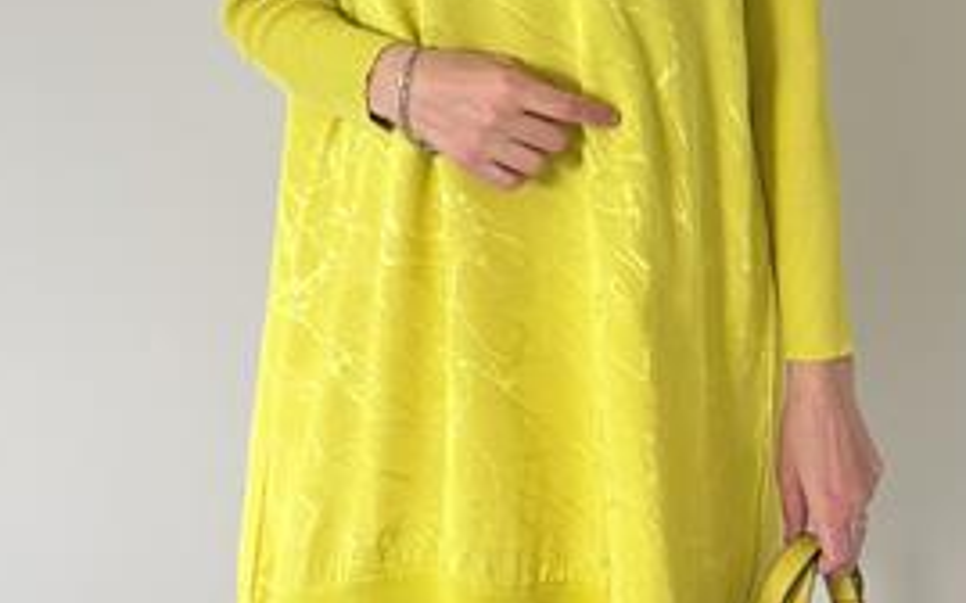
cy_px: 16
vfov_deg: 12.8
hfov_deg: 20.6
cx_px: 582
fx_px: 2658
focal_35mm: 101
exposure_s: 1/100
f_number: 1.78
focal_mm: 6.86
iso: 160
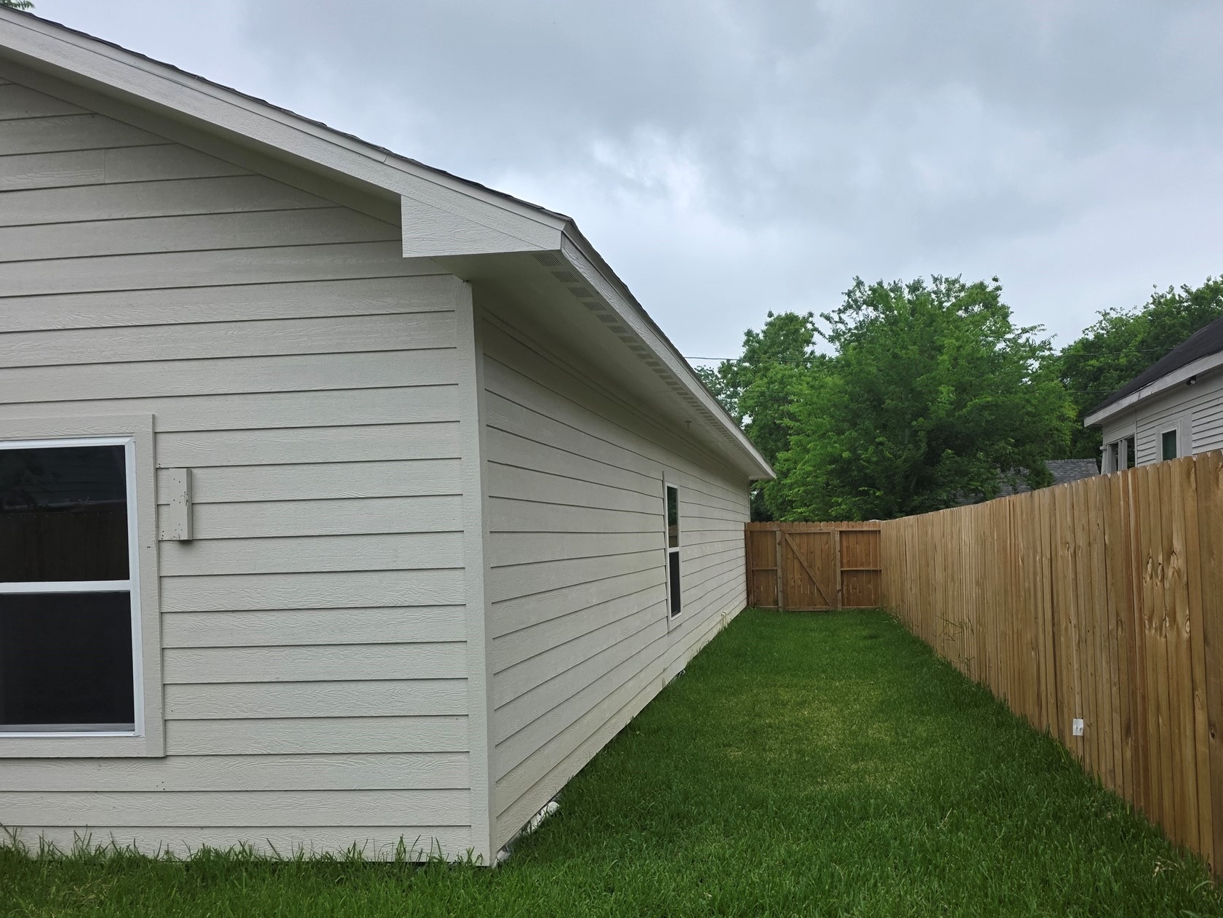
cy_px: 520
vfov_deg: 49.6
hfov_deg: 63.0
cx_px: 723
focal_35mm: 28
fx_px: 989
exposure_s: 1/1384
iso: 80
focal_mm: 6.3
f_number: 1.7
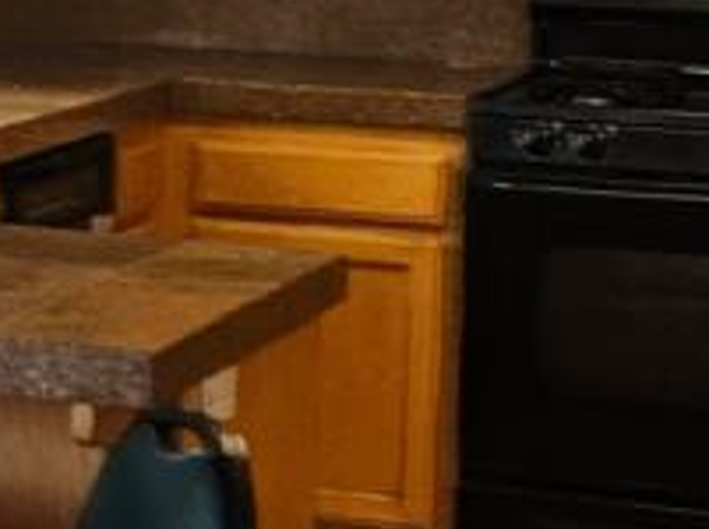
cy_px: 37
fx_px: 3517
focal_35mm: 172
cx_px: -670
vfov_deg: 8.6
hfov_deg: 10.6
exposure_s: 1/120
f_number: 1.8
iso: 160
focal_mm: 5.4
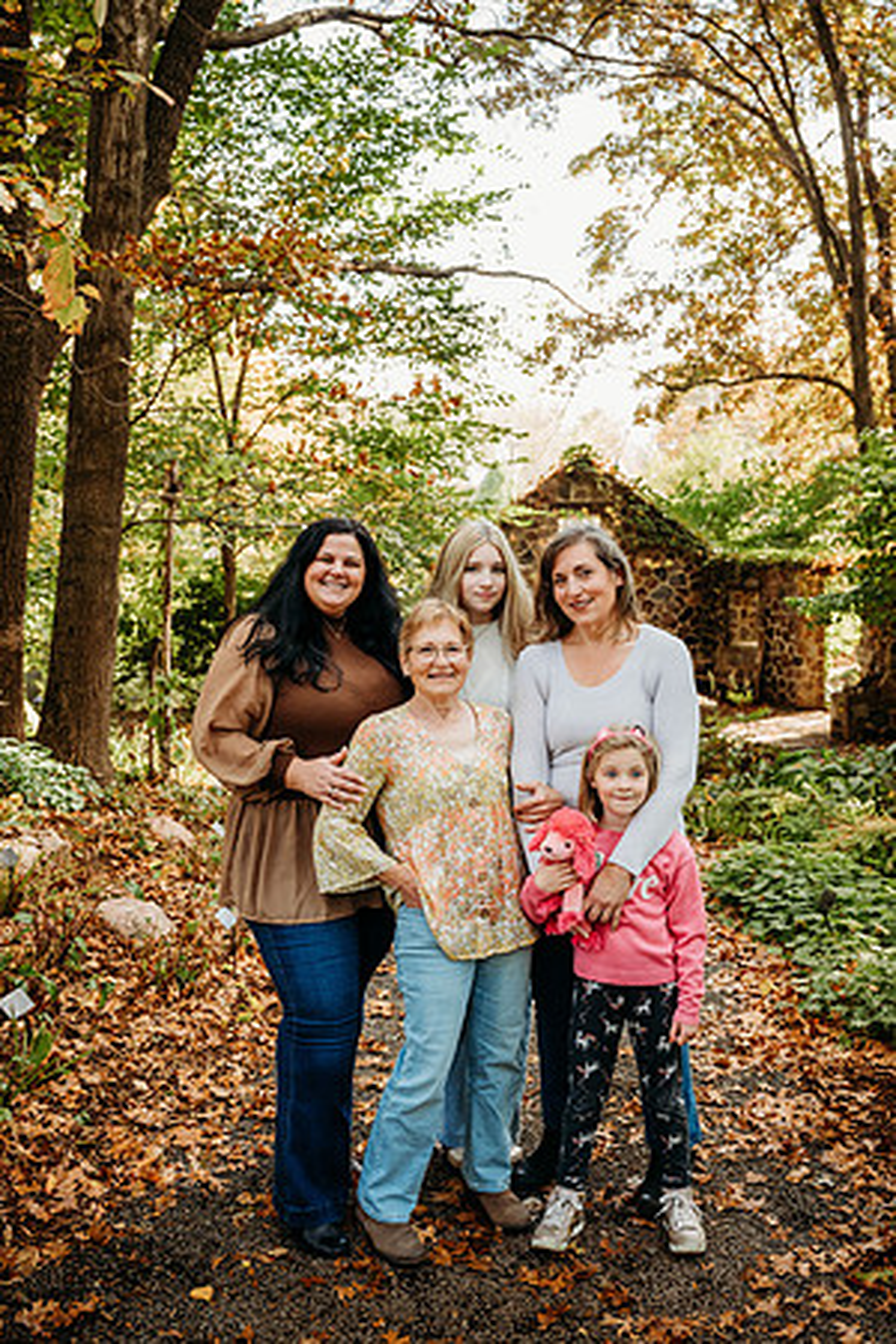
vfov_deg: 55.8
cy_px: 672
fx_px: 1269
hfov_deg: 38.9
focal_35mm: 34
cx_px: 448
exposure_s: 1/320
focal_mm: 34
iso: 500
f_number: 4
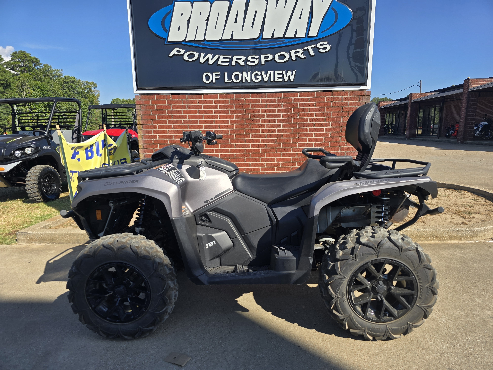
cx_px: 246
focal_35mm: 23
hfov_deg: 73.9
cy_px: 185
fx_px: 328
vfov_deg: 58.9
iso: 12
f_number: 1.7
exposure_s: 1/599
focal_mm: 6.3
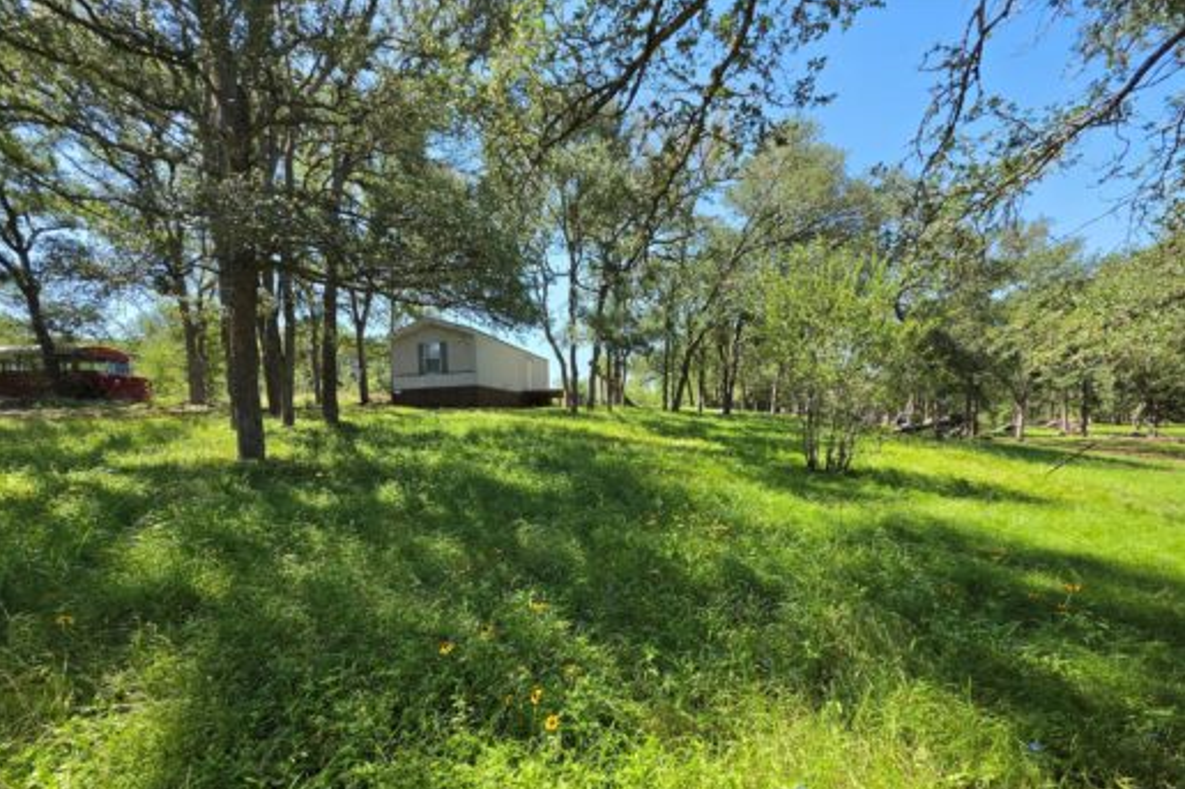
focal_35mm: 14
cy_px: 455
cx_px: 574
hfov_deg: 104.2
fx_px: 461
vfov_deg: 80.6
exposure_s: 1/544
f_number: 1.9
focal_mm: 2.2
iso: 32
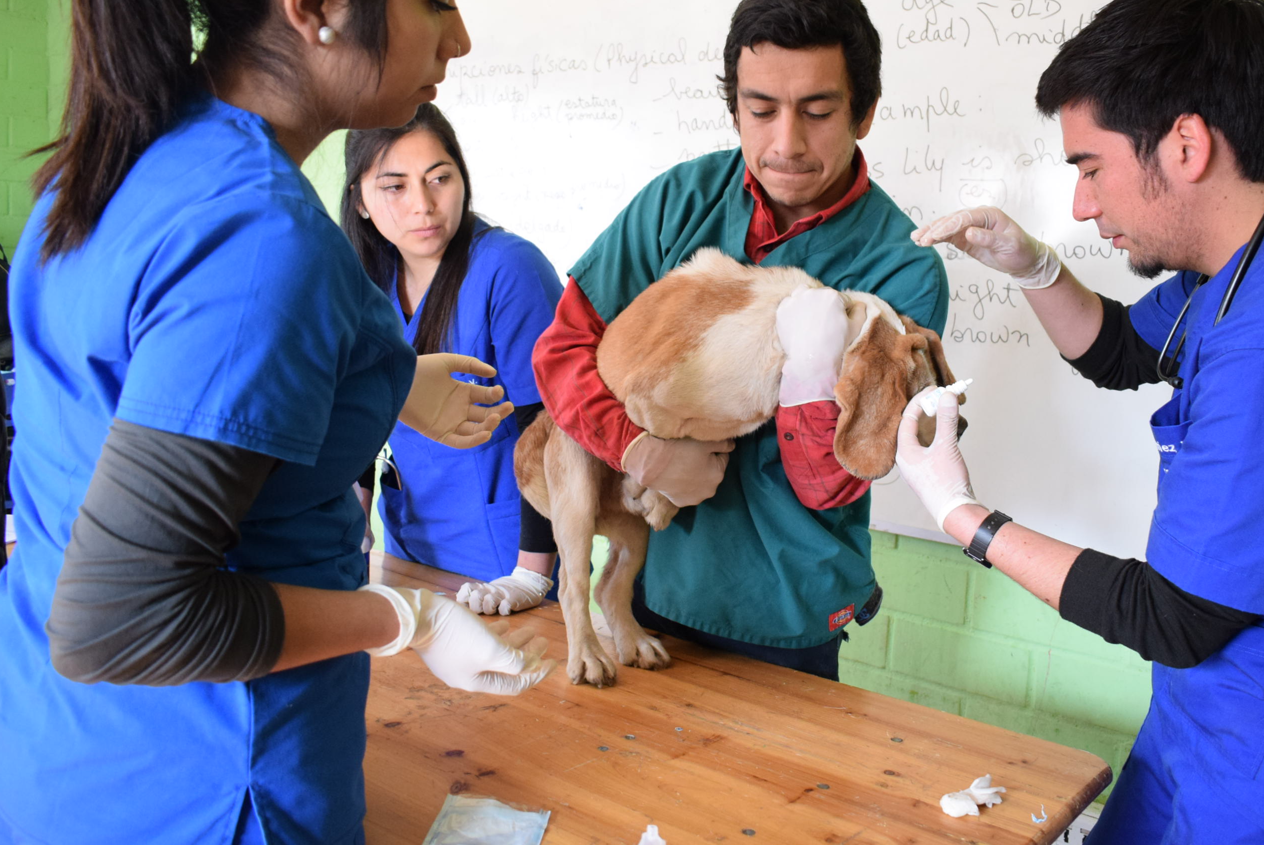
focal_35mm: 32
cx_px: 735
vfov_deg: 41.1
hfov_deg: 58.4
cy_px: 380
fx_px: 1124
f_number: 3.5
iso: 1600
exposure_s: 1/125
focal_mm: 18
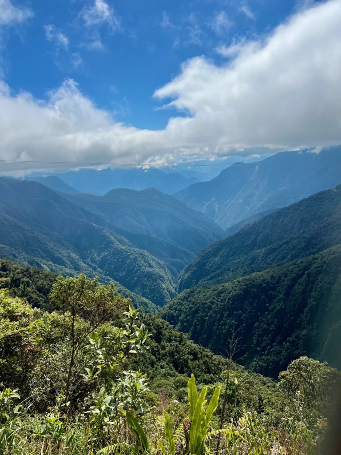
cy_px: 228
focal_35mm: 26
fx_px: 341
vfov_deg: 67.3
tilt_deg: -15.3
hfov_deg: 53.1
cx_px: 170
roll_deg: +0.9
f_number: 1.5
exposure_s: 1/8696
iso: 50
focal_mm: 5.7
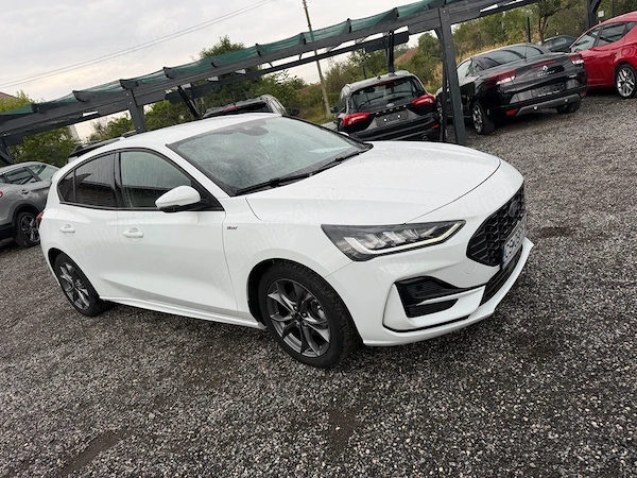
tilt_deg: -17.5
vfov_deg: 56.8
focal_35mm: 24
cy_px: 239
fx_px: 442
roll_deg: +12.9
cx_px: 318
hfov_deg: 71.6
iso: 80
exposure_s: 1/598
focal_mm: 6.76
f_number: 1.78
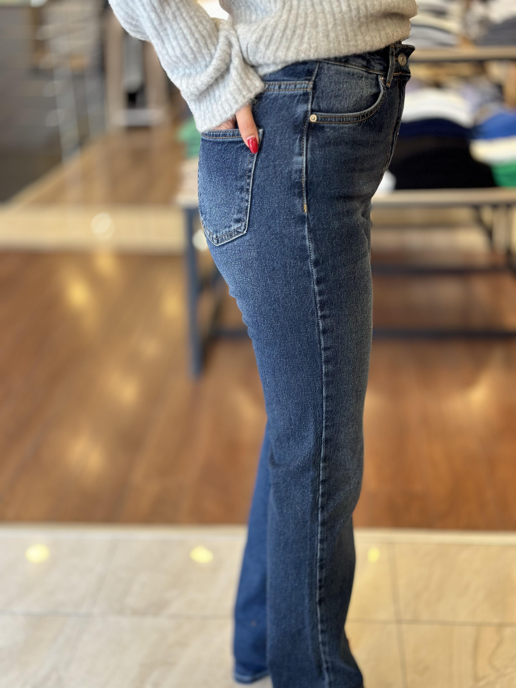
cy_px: 344
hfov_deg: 30.3
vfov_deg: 39.7
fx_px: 954
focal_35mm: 48
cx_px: 258
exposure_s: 1/67
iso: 125
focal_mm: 6.86
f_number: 1.78
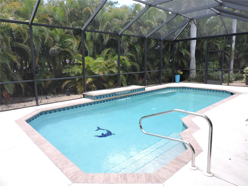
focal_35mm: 24
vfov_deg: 56.8
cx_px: 124
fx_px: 172
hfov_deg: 71.6
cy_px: 93
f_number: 3
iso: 100
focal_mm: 4.3
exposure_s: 1/160
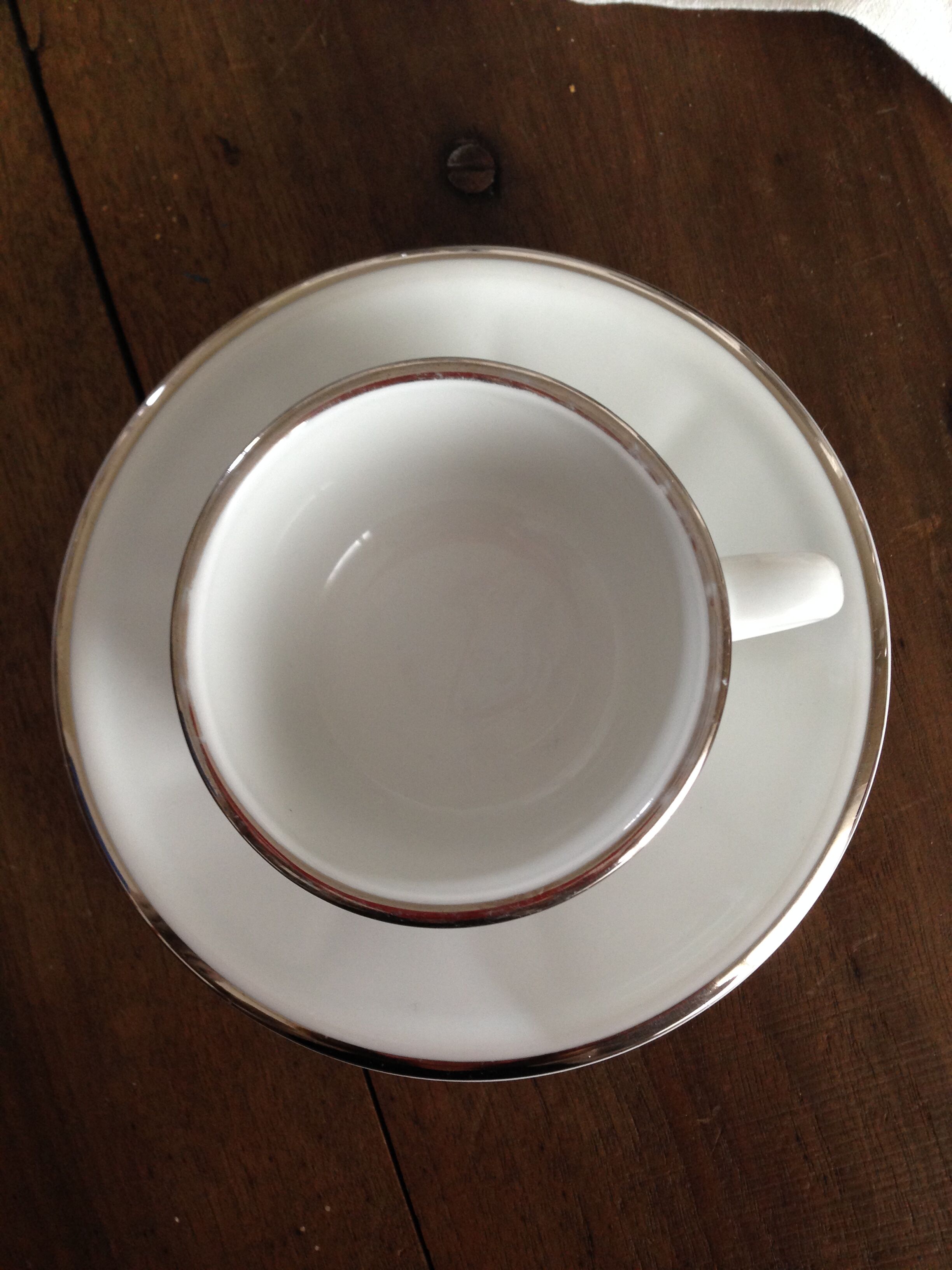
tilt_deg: -83.5
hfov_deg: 42.9
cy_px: 635
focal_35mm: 33
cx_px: 476
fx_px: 1210
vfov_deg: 55.4
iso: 100
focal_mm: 4.12
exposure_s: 1/20
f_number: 2.4
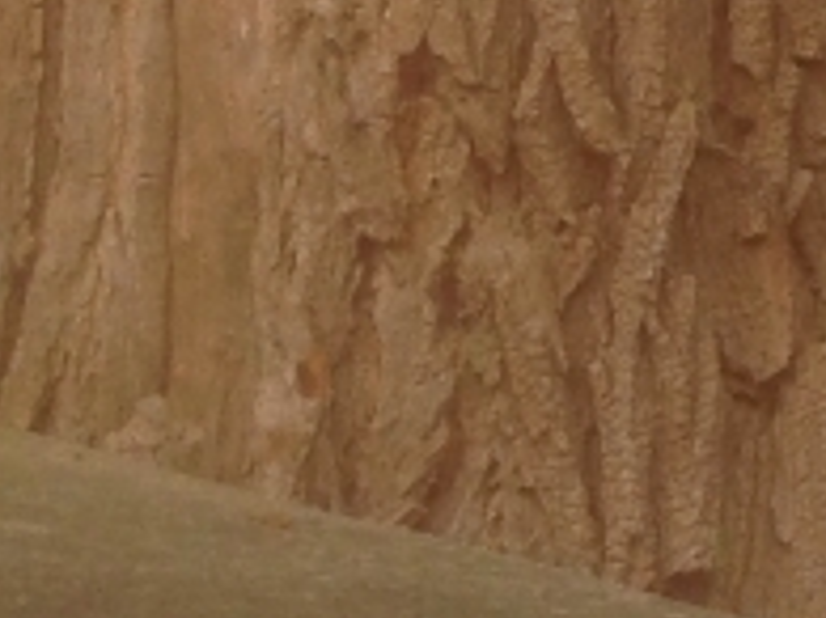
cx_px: 1987
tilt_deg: +11.1
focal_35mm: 184
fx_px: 4388
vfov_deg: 7.7
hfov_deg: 9.5
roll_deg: -4.3
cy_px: -688
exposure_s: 1/343
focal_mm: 4.28
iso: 50
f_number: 2.4
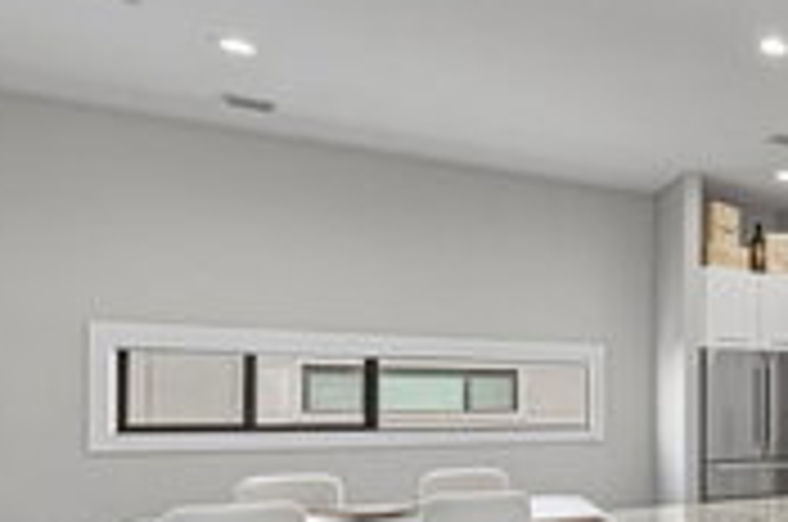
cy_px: 405
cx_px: 977
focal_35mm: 33
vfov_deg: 38.6
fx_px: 721
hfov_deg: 38.9
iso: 1000
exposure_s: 1/3200
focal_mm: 12
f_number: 6.3
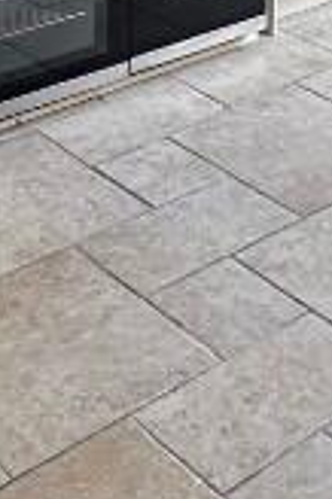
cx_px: 137
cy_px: -240
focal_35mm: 91
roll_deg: -0.9
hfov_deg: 15.0
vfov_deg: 19.6
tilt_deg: -11.0
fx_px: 1261
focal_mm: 2.22
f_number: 2.2
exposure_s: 1/69
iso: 320
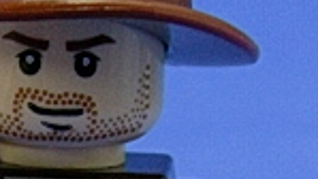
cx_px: 60
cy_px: 271
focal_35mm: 352
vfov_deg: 3.4
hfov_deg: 6.1
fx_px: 2970
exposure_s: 1/11.9
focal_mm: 11.3
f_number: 3.8
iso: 70
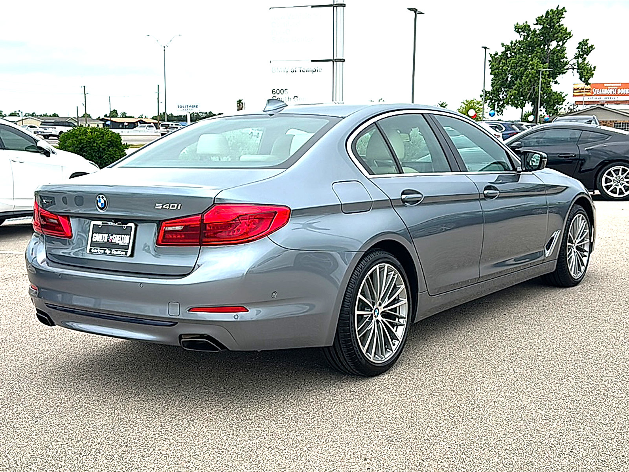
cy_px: 236
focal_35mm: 37
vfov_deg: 38.7
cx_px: 314
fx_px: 672
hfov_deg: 50.1
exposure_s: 1/3891
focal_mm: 6.86
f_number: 1.78
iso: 80
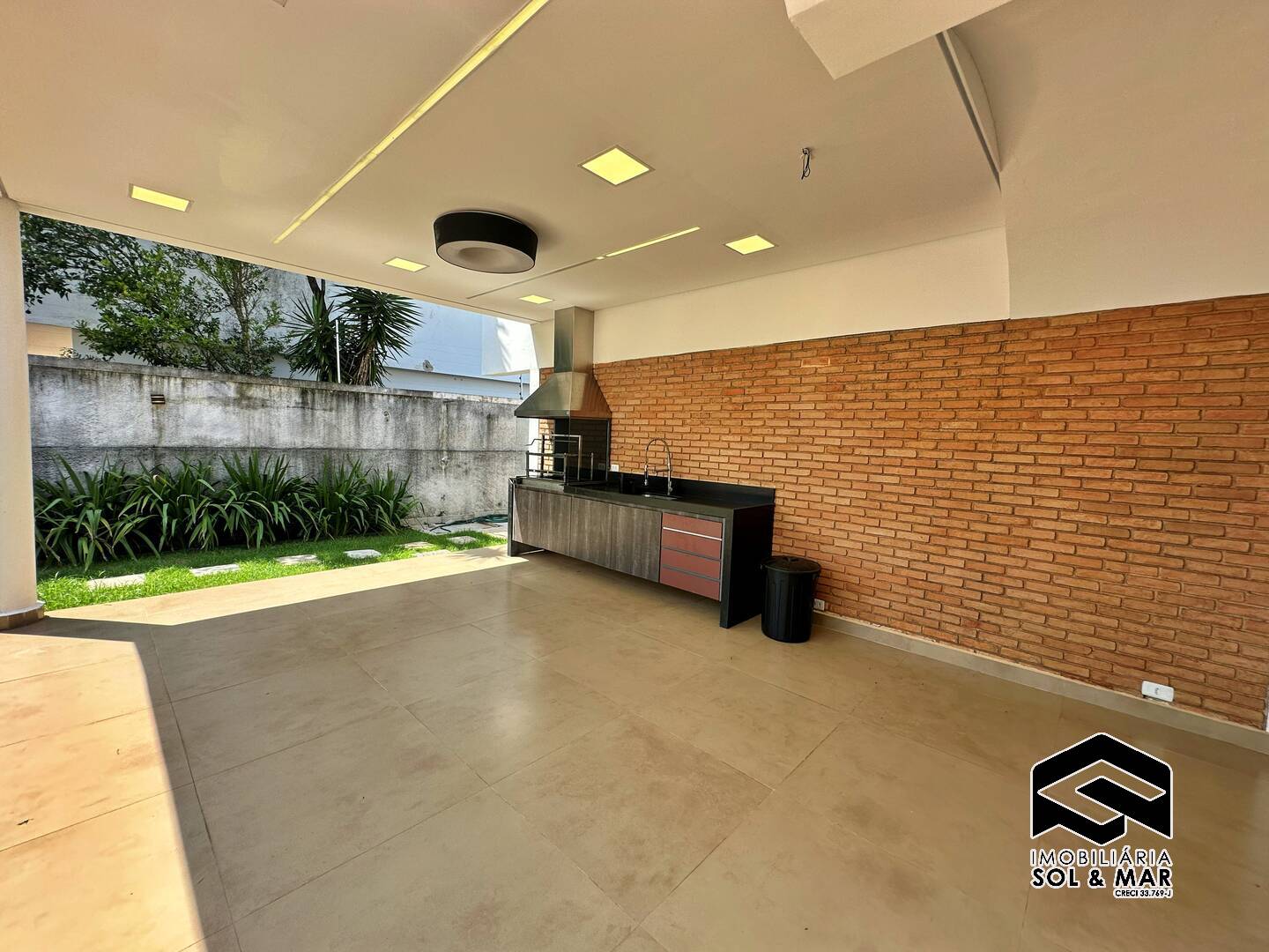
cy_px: 476
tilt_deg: -4.0
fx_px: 513
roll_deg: -1.4
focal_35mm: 14
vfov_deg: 85.7
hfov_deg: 102.1
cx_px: 634
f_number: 2.2
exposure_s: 1/416
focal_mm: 2.22
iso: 40
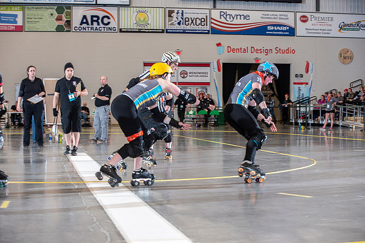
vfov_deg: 19.5
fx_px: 710
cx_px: 182
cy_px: 122
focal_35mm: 70
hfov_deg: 28.8
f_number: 5.6
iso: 640
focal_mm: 70
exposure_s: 1/160
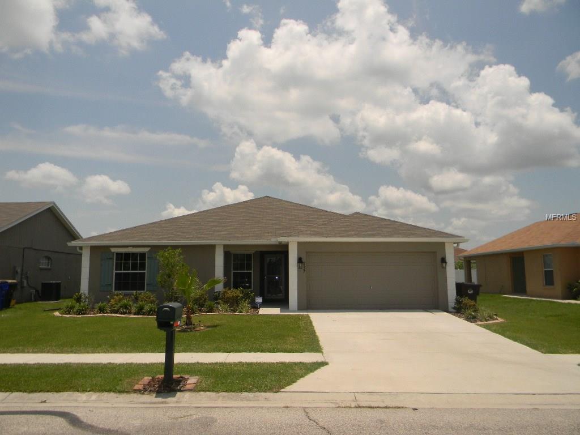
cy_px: 218
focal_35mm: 28
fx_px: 469
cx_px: 290
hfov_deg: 63.4
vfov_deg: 49.7
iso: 112
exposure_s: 1/754
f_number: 7
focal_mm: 5
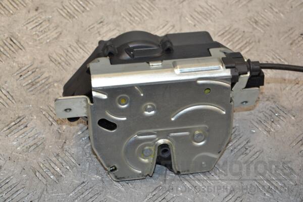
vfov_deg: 14.7
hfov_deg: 21.9
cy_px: 101
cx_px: 152
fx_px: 783
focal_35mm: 93
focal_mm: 62
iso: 800
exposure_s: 1/200
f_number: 7.1
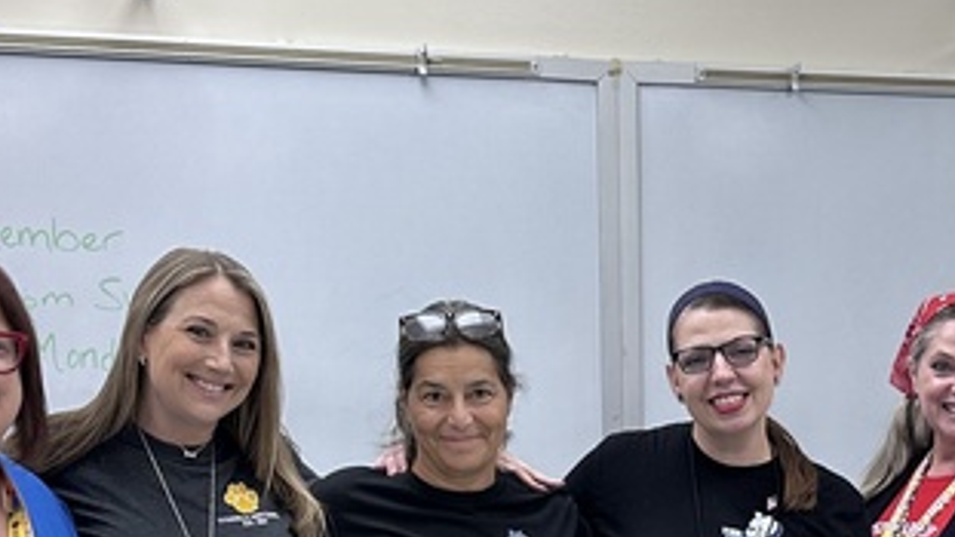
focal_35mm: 86
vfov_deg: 13.7
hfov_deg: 24.4
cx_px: 743
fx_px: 2178
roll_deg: -0.6
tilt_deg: -8.2
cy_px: 651
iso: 100
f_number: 1.78
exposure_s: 1/120
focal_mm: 6.86
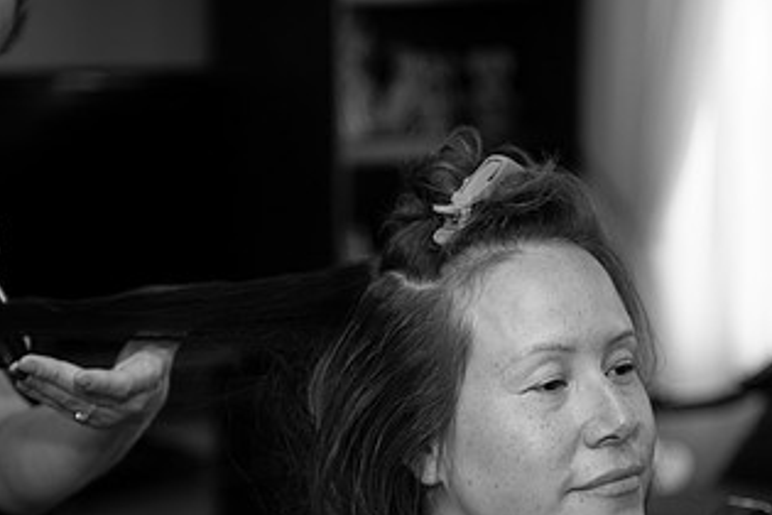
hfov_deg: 17.9
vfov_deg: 12.0
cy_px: 433
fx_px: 2444
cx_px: 409
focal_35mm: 114
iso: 400
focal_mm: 62
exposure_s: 1/160
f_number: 2.8
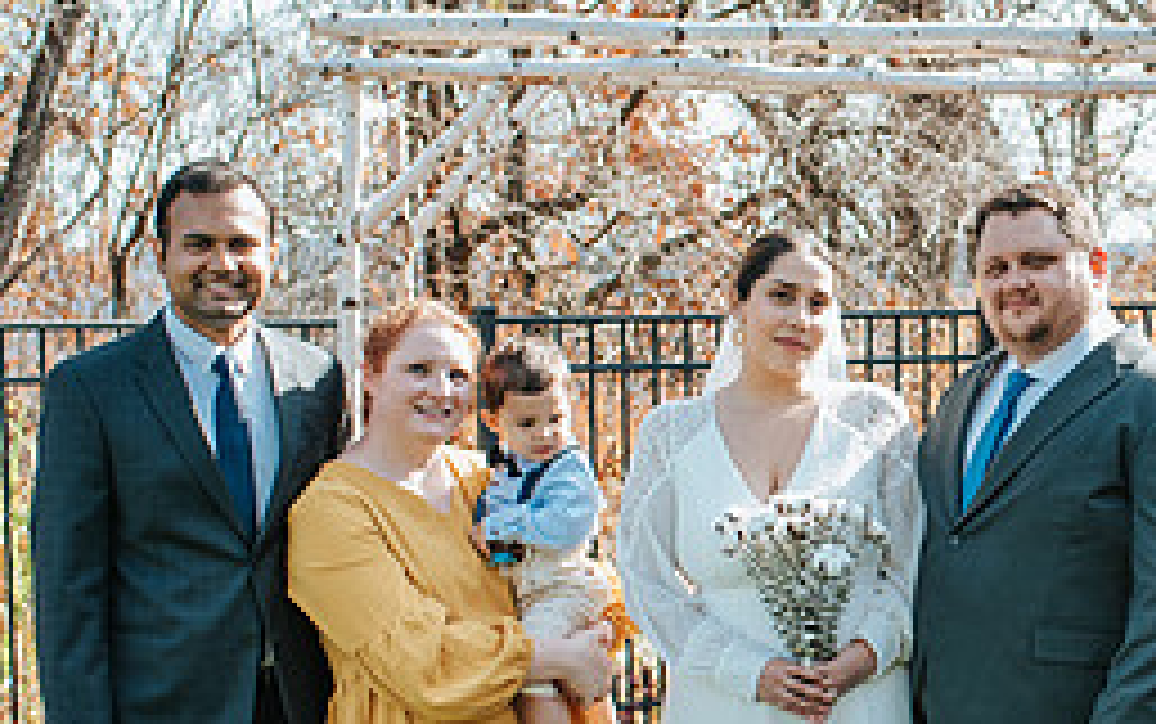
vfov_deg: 13.8
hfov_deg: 21.3
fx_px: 2995
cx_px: 1061
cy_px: 493
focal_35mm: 95
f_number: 3.5
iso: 720
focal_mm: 35
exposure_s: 1/1250
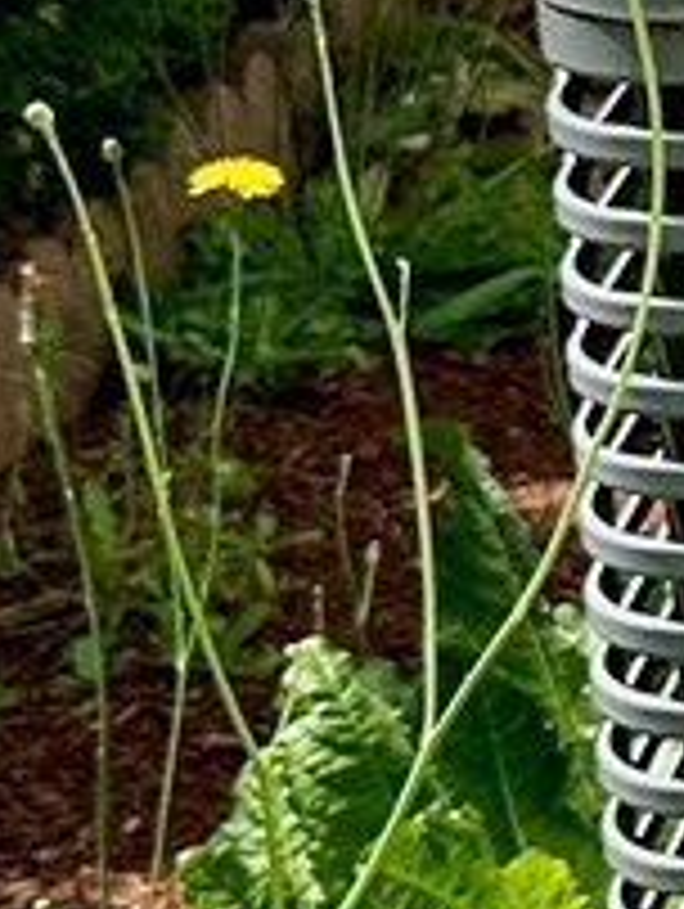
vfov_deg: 10.3
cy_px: 0
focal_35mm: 190
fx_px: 4995
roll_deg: +0.3
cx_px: 2259
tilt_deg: -14.5
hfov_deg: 6.8
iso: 80
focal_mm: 6.86
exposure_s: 1/4545
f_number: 1.78
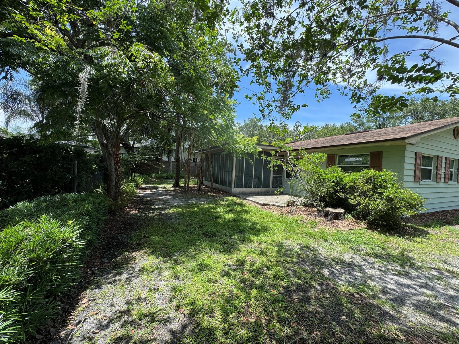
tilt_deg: -1.6
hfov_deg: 102.1
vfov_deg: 85.7
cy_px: 172
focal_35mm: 14
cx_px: 230
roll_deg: -2.8
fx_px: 186
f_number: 2.2
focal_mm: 2.22
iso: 40
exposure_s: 1/508
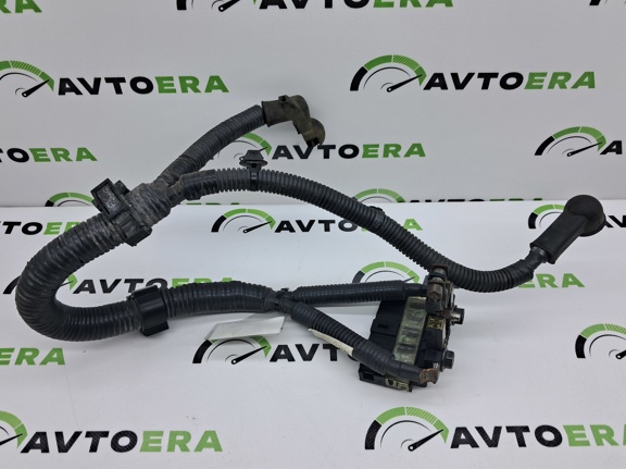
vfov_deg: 46.7
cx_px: 311
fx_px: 542
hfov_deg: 60.0
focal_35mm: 30
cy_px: 243
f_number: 1.8
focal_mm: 4
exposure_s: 1/119
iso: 50
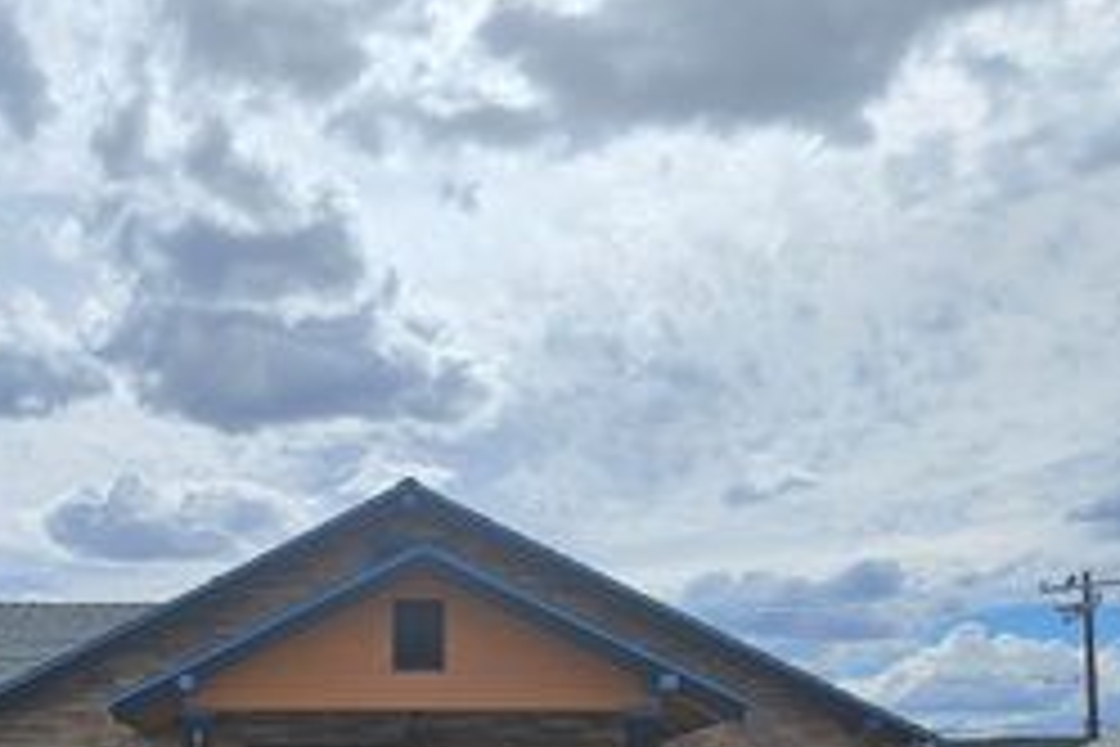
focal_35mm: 48
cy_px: 727
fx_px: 1493
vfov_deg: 26.7
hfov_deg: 39.8
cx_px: 261
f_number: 1.8
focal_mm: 5.4
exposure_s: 1/4847
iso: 25
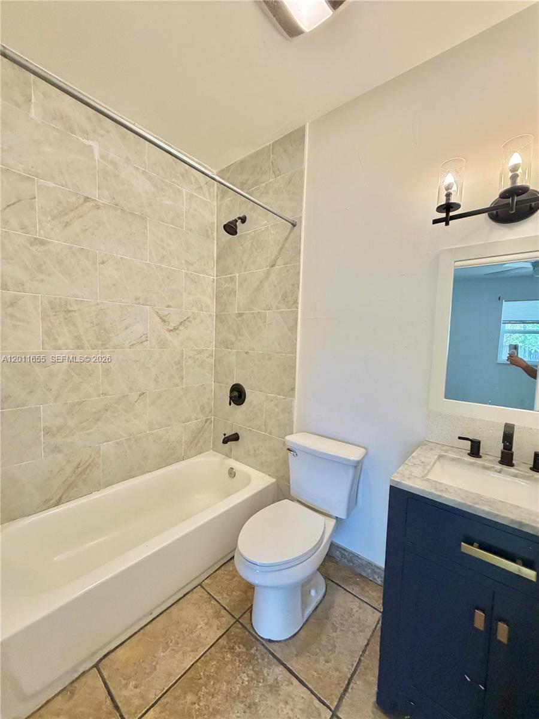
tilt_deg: -2.3
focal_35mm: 14
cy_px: 360
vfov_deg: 102.1
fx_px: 291
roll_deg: -1.8
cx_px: 270
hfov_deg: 85.7
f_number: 2.2
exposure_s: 1/120
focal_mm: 2.22
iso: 320
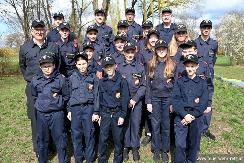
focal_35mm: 37
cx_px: 122
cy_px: 82
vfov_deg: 36.0
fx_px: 251
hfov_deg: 51.9
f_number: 5.6
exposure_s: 1/250
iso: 100
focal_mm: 37
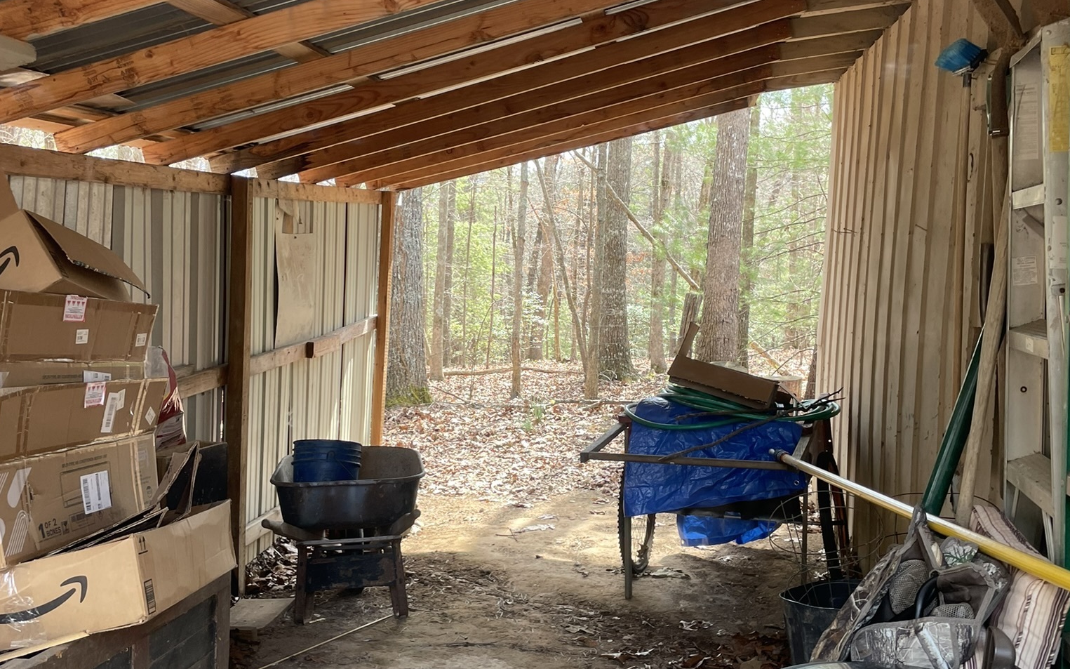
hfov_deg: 52.8
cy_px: 323
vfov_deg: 34.4
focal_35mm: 37
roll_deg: -0.6
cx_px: 533
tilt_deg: -3.7
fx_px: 1079
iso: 40
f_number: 1.6
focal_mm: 4.2
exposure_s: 1/121
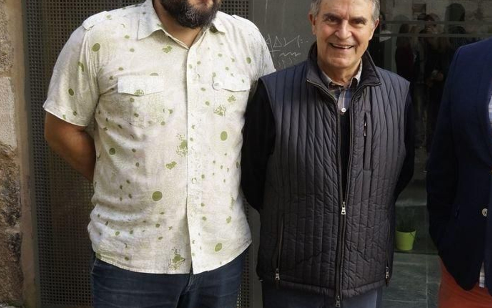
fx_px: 670
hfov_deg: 39.8
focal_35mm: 50
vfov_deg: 25.8
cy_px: 126
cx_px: 329
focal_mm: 22
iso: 800
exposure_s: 1/160
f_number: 6.3
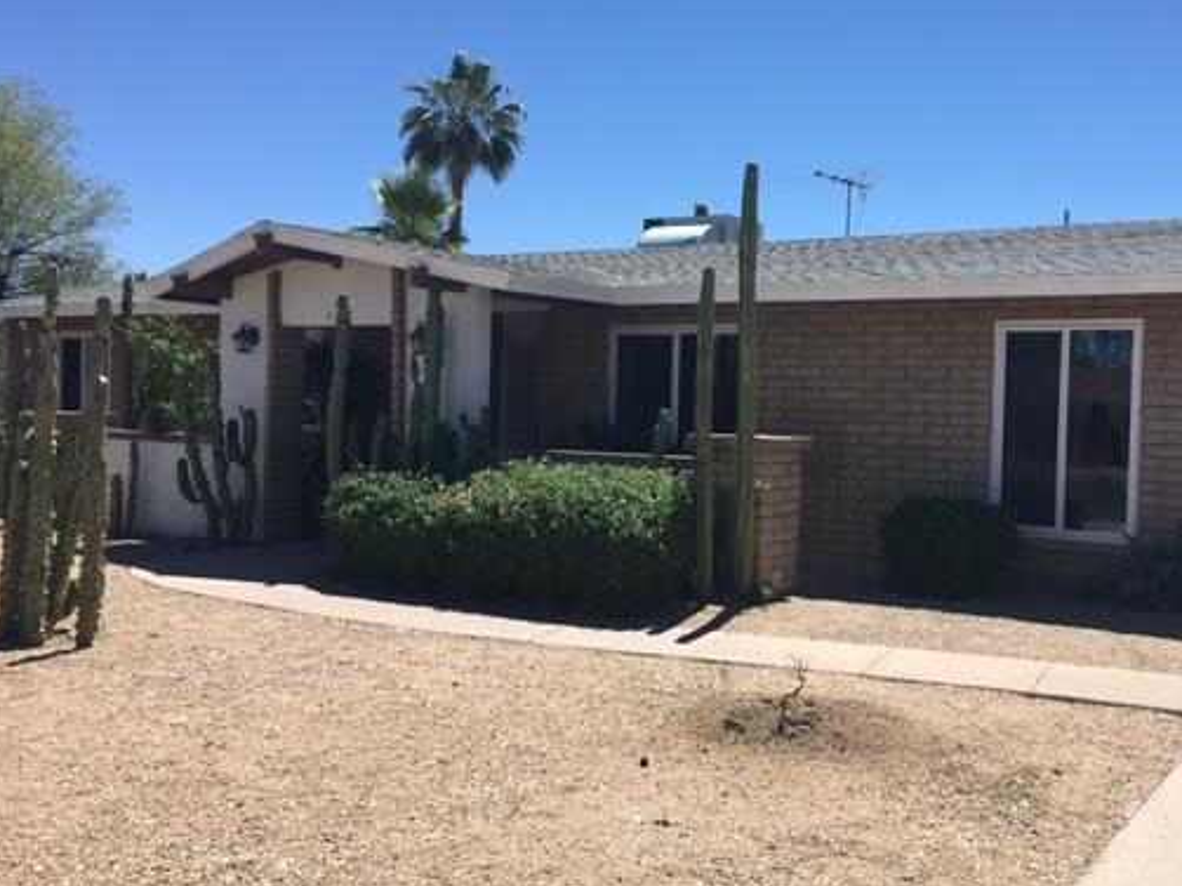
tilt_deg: -2.0
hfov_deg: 49.7
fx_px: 1263
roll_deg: -1.7
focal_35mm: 37
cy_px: 443
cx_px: 735
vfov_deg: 38.6
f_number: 2.2
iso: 25
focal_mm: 4.15
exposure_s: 1/1709
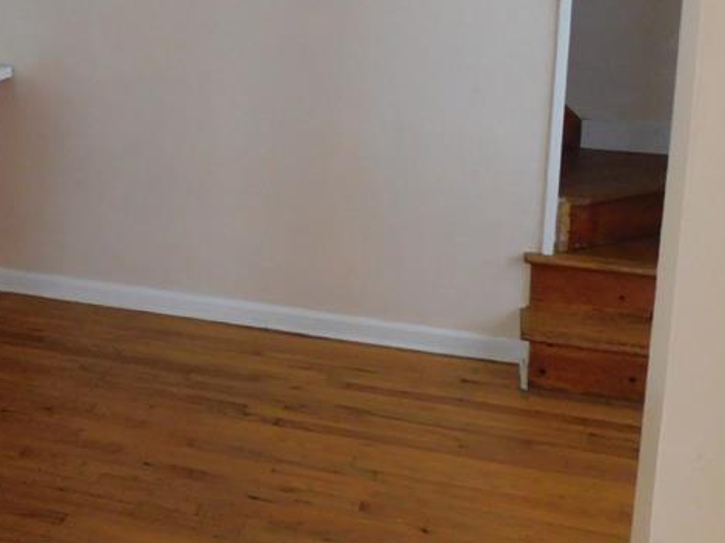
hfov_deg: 36.8
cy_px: 34
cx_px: 137
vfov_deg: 27.8
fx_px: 1047
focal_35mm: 50
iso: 400
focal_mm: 4
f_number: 3
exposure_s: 1/25
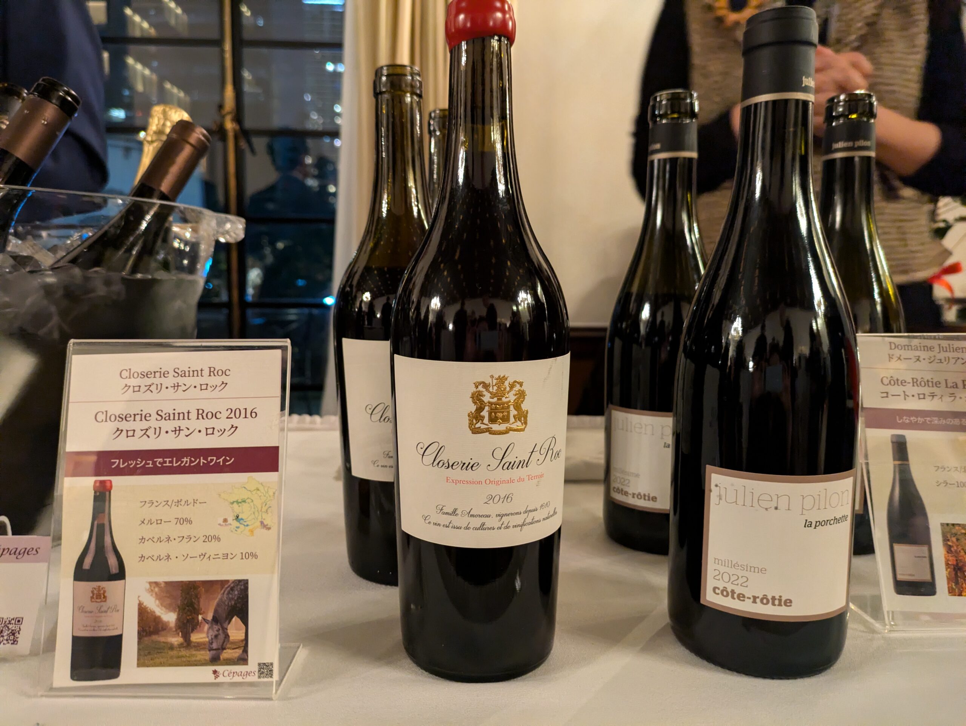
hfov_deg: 69.4
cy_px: 363
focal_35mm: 25
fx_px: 698
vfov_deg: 54.9
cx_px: 483
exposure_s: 1/25
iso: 1171
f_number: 1.89
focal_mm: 5.43
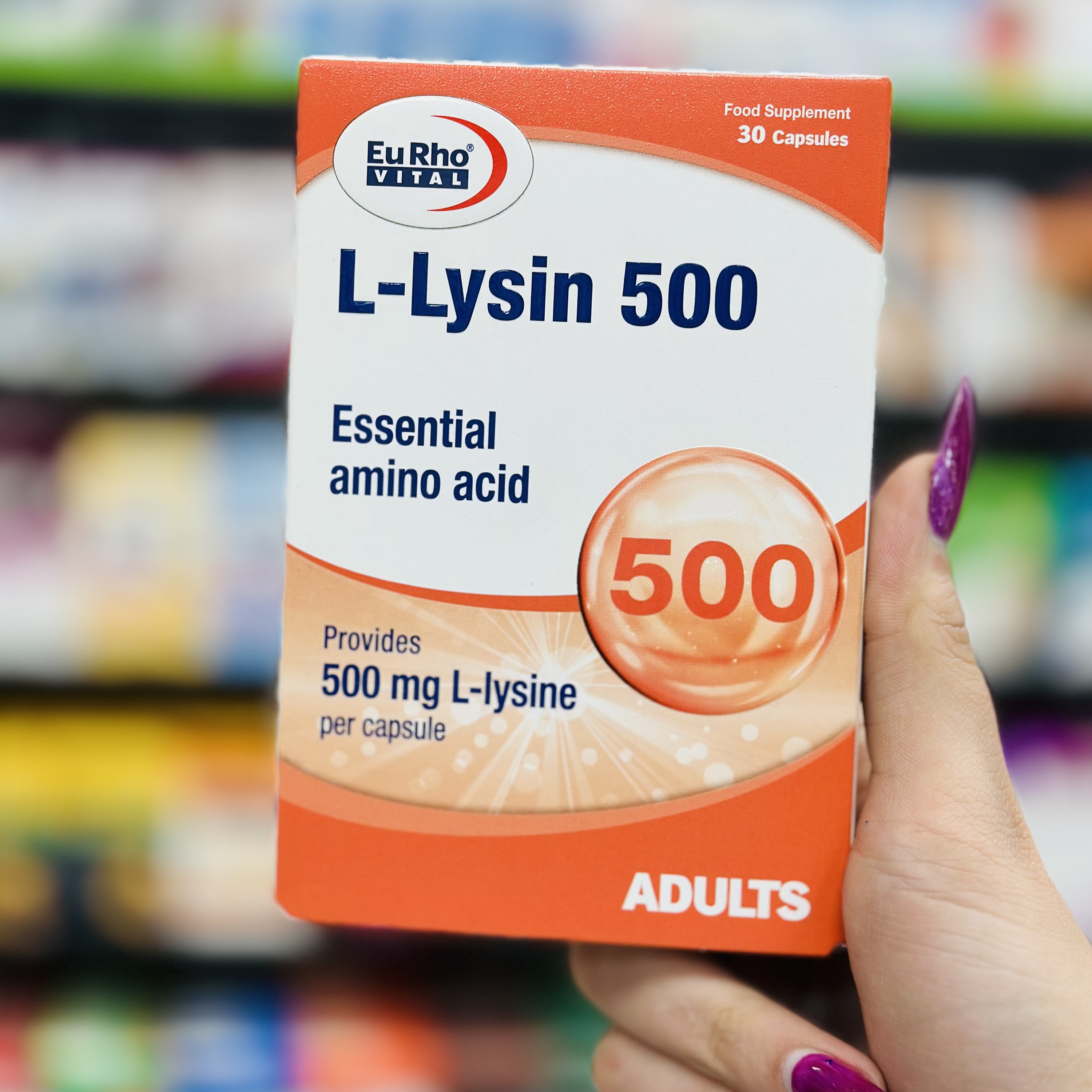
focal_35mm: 57
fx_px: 2034
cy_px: 497
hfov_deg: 30.0
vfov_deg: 30.0
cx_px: 543
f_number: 1.78
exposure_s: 1/140
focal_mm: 6.86
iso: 64
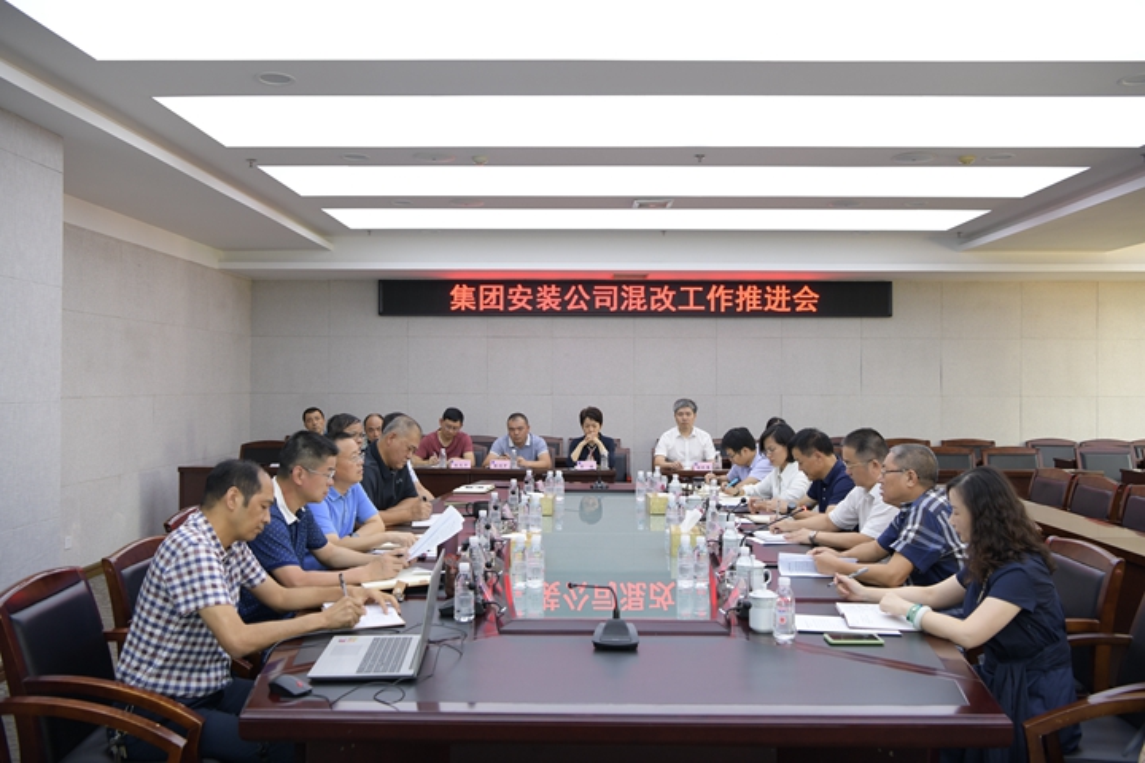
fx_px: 1018
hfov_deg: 58.7
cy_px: 382
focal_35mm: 32
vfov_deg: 41.1
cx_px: 572
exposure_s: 1/60
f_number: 4.5
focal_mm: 32
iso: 800
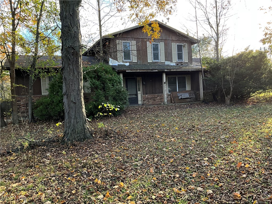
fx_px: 228
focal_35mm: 29
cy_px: 102
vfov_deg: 48.2
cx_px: 136
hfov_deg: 61.7
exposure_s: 1/122
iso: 50
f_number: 1.8
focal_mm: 3
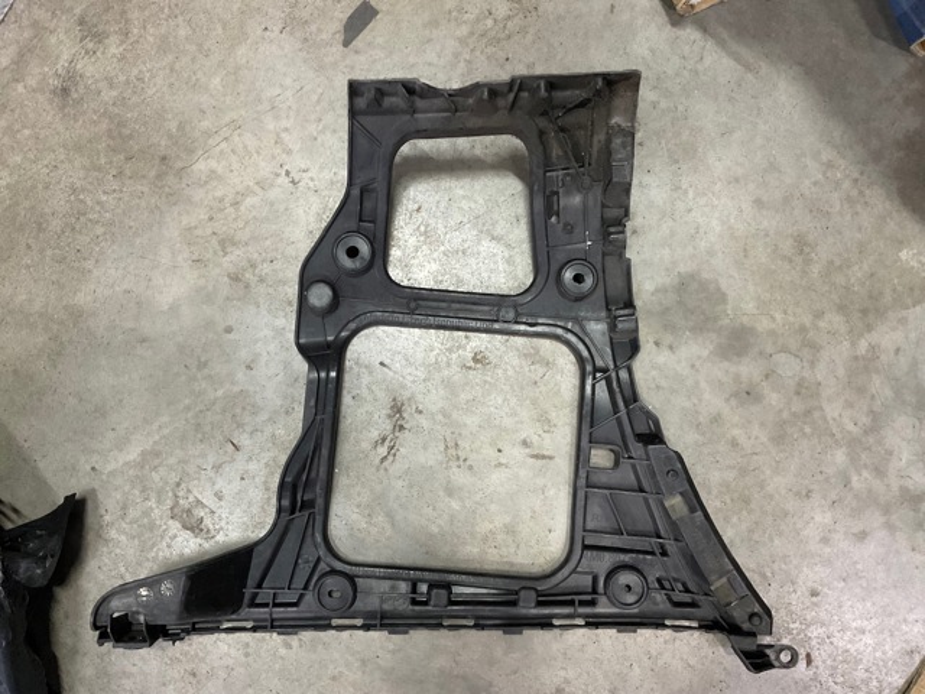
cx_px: 462
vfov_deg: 48.2
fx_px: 775
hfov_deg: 61.7
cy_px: 347
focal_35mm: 29
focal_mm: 3
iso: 250
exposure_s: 1/33
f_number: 1.8
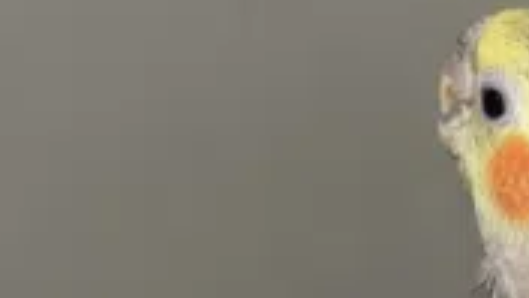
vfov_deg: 12.2
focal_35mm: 95
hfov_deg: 18.1
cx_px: 938
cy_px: 424
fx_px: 1333
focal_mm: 6.76
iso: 50
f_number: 1.78
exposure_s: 1/195
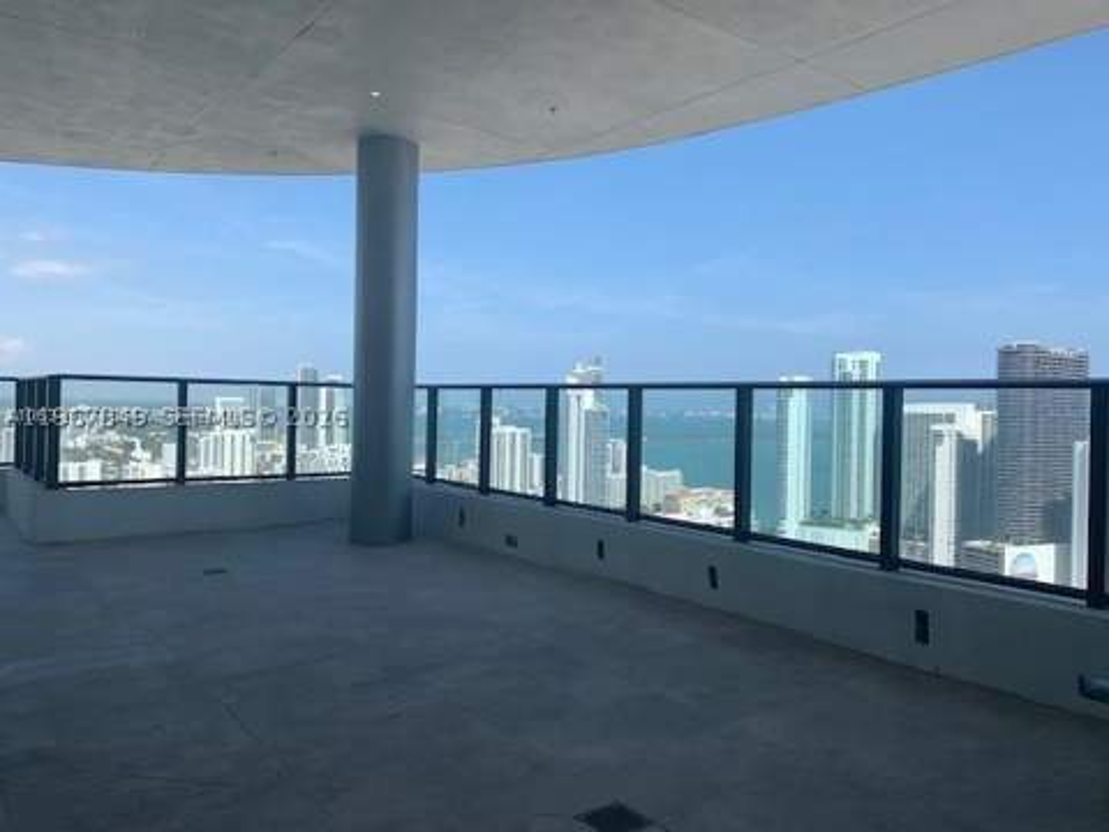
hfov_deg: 67.3
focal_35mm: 26
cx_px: 554
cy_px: 416
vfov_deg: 53.1
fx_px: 833
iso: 25
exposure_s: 1/2075
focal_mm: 4.25
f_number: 1.8
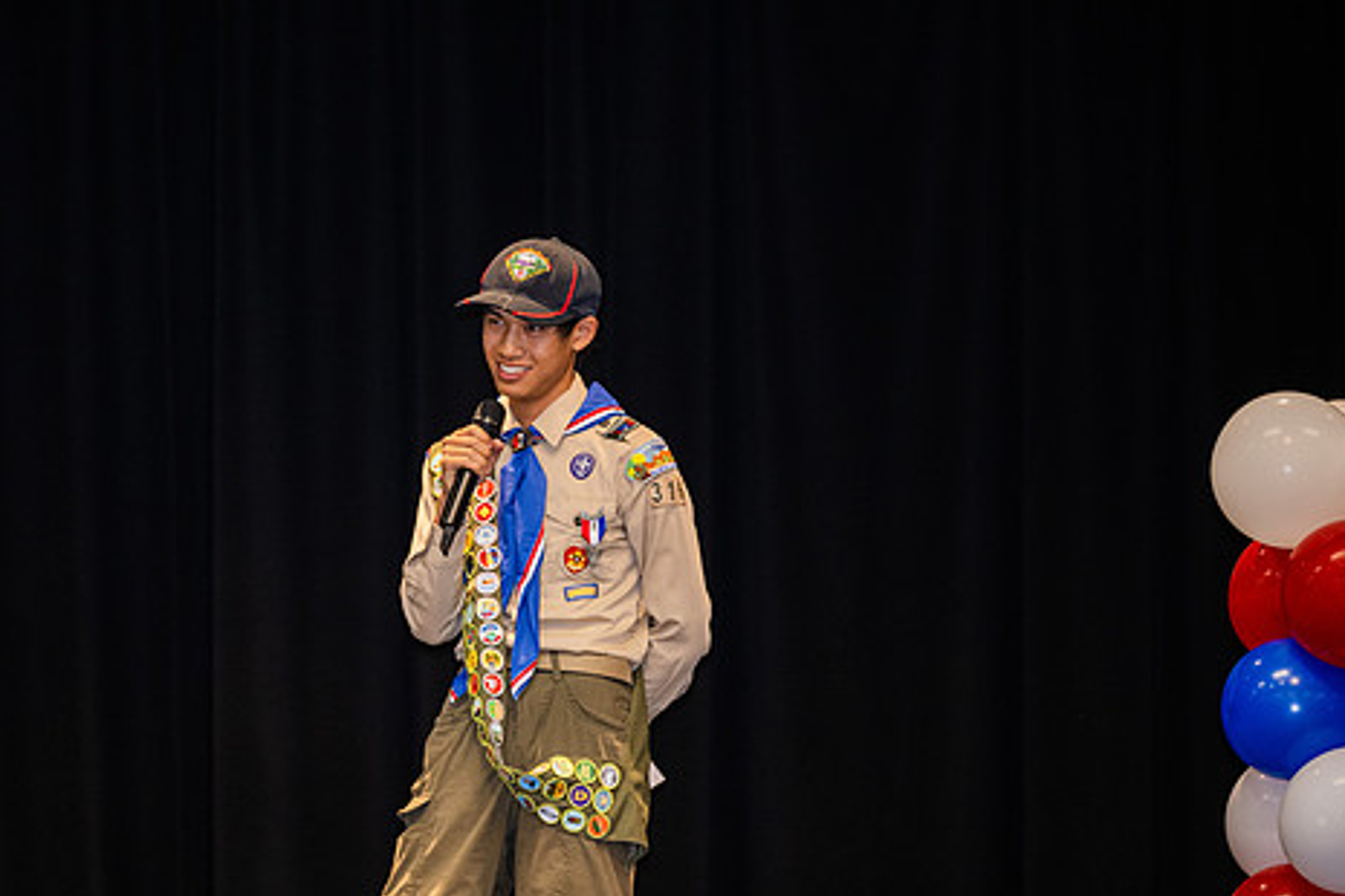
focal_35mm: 254
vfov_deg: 5.4
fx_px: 9489
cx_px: 529
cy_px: 464
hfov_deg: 8.1
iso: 1600
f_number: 2.8
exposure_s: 1/160
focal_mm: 200
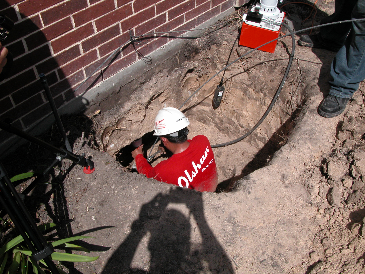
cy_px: 137
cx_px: 182
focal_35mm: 34
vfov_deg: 41.8
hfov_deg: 54.0
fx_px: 359
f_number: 7.1
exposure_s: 1/379
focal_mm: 8.9
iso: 100
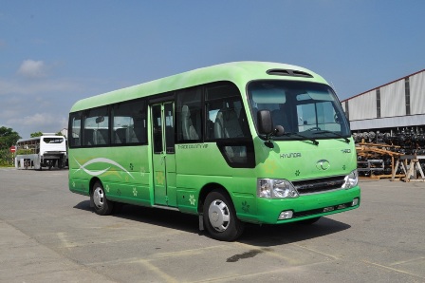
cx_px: 212
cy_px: 142
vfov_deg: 34.2
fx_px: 460
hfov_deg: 49.6
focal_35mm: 39
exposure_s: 1/640
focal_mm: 26
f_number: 13
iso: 400
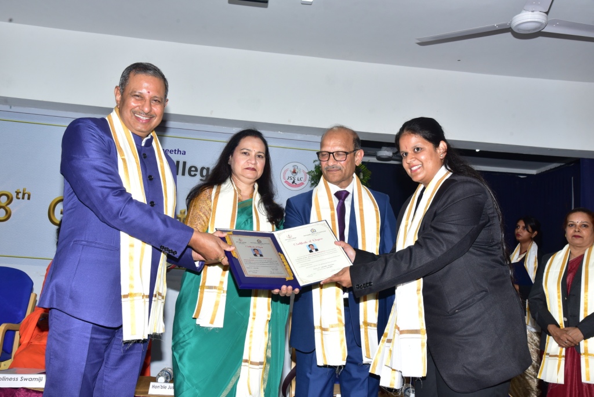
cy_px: 198
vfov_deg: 35.1
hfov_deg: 50.7
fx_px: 627
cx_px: 297
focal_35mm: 38
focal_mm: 38
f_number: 8
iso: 800
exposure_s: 1/160
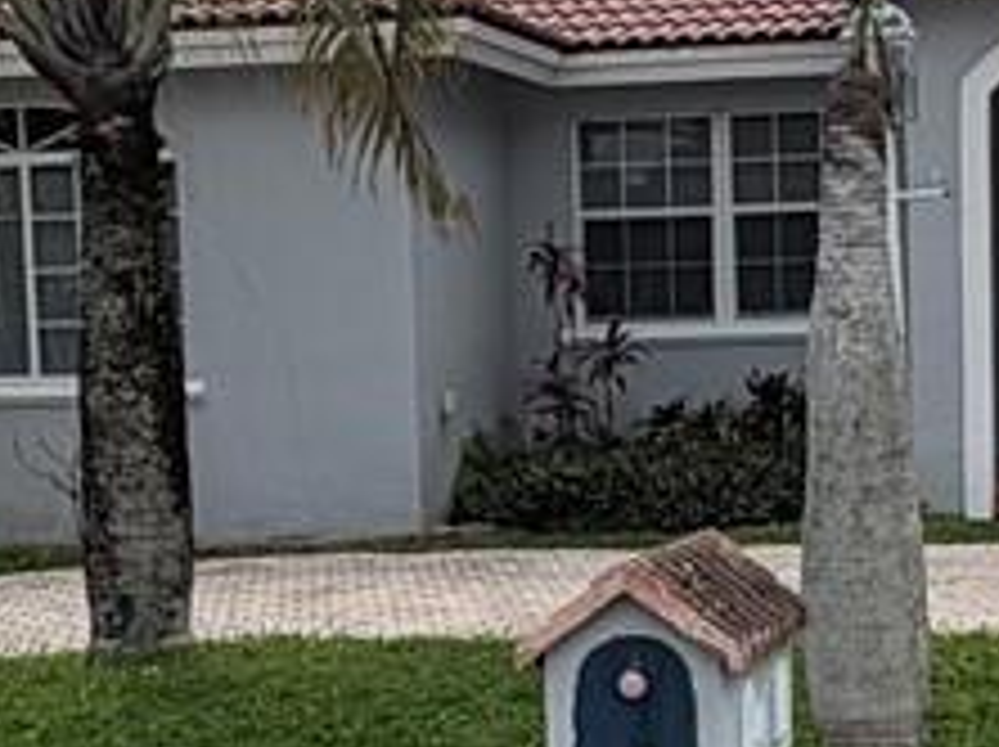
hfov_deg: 19.4
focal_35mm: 101
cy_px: 688
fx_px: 2912
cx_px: 698
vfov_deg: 14.5
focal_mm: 2.22
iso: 32
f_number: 2.2
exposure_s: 1/1189
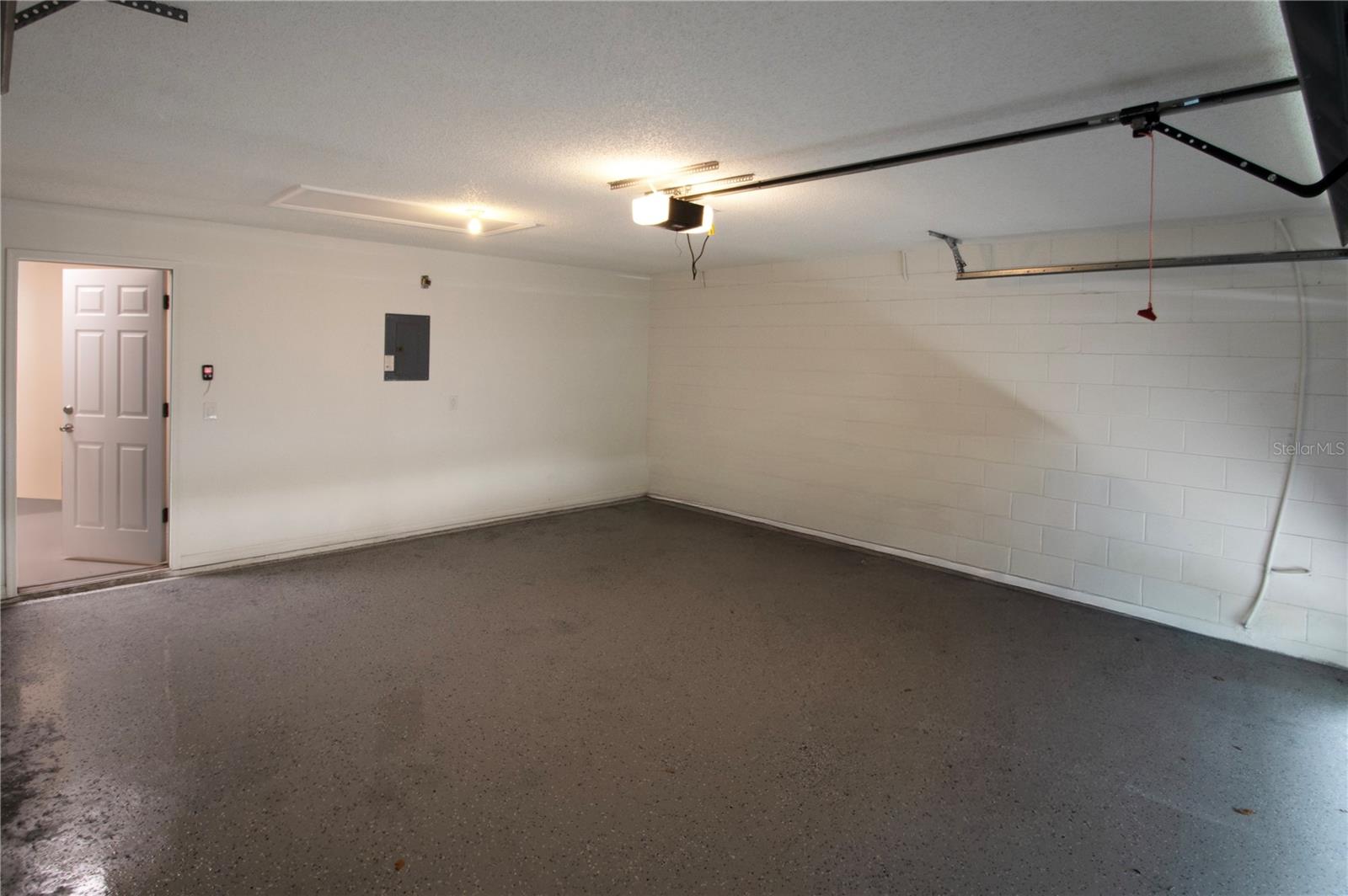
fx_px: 636
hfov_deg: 93.3
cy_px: 448
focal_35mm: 17
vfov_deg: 70.3
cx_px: 674
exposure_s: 1/60
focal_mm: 11.5
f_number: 4
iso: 250
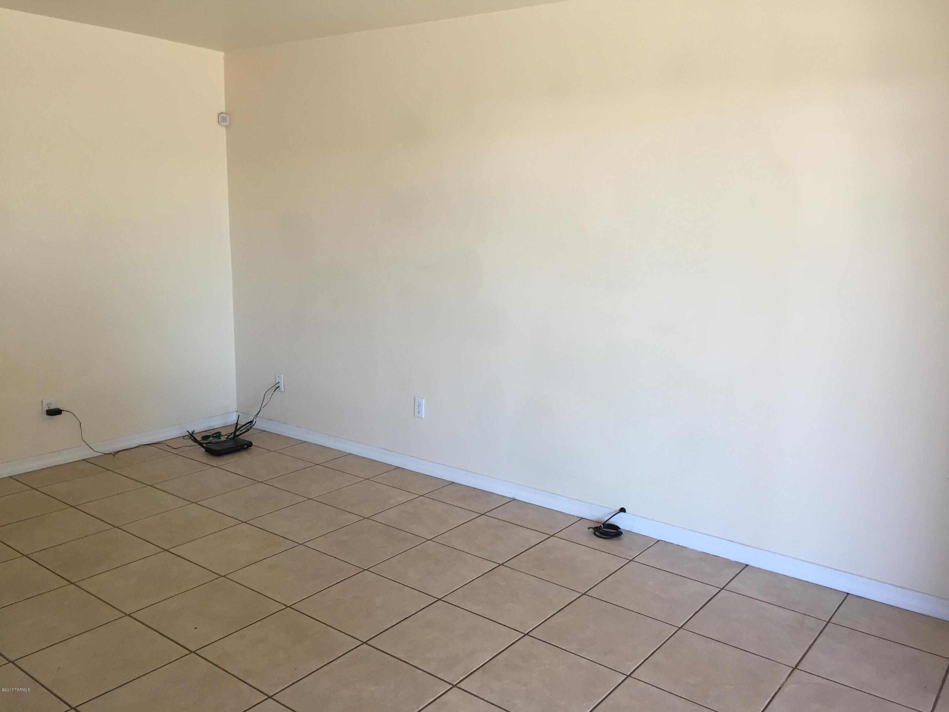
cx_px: 474
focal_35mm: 29
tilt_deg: -11.2
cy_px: 356
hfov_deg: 61.7
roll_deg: -1.5
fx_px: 795
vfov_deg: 48.2
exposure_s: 1/40
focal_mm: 4.15
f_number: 2.2
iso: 32
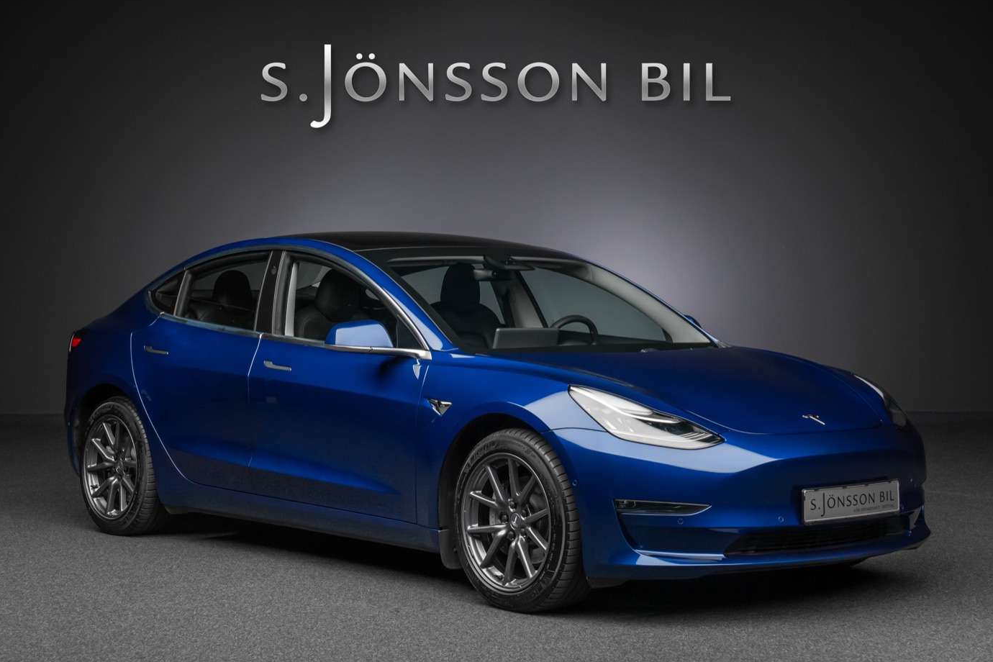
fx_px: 1876
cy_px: 331
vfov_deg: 20.0
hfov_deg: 29.7
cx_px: 496
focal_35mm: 68
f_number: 7.1
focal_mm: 67
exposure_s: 1/100
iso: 2000
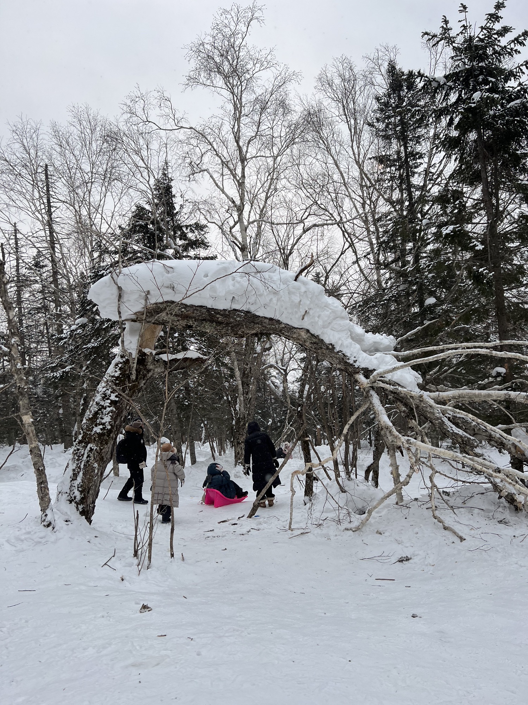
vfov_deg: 67.3
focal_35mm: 26
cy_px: 352
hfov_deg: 53.1
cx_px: 264
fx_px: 529
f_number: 1.5
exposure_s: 1/3257
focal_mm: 5.7
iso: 50
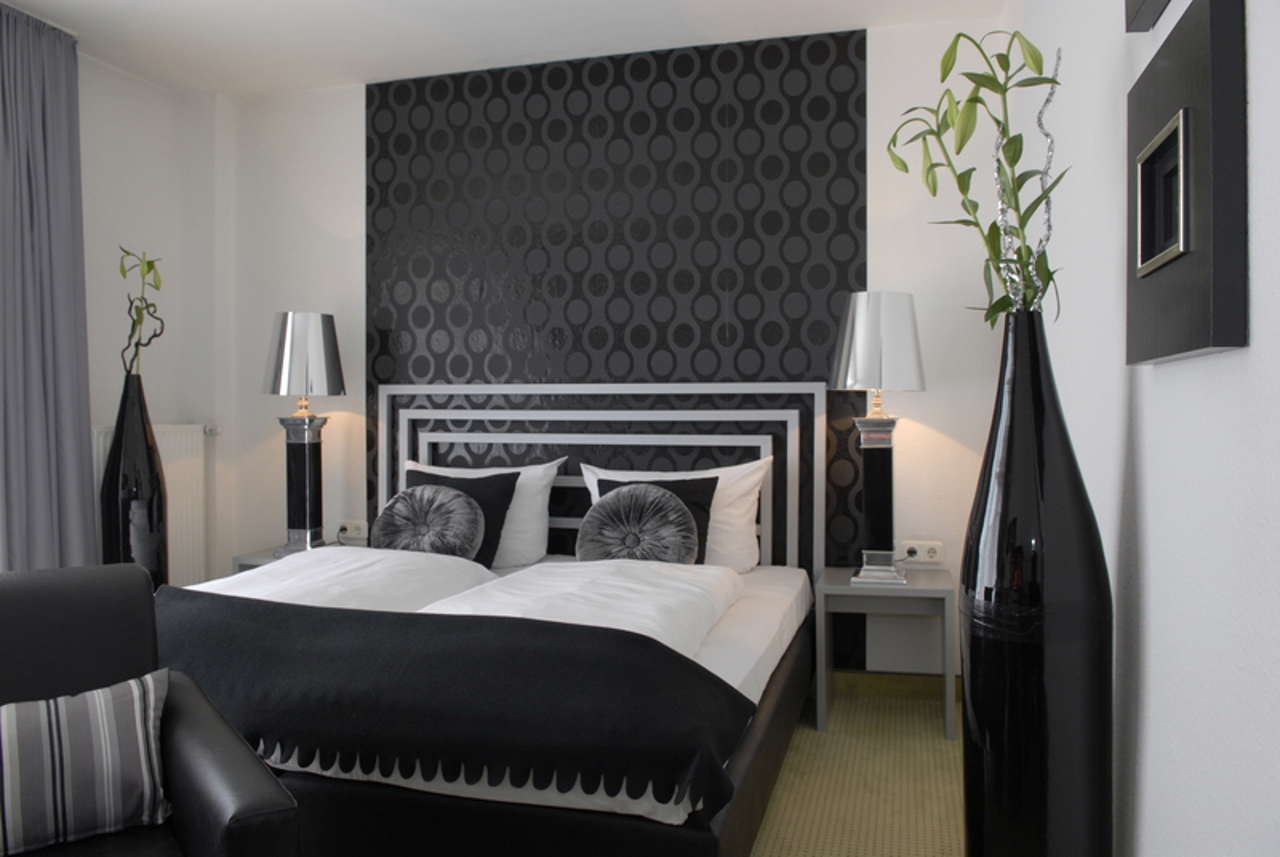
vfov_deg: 50.6
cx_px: 640
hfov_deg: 70.4
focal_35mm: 26
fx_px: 908
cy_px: 428
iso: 200
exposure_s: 1/8
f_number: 7.1
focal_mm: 17
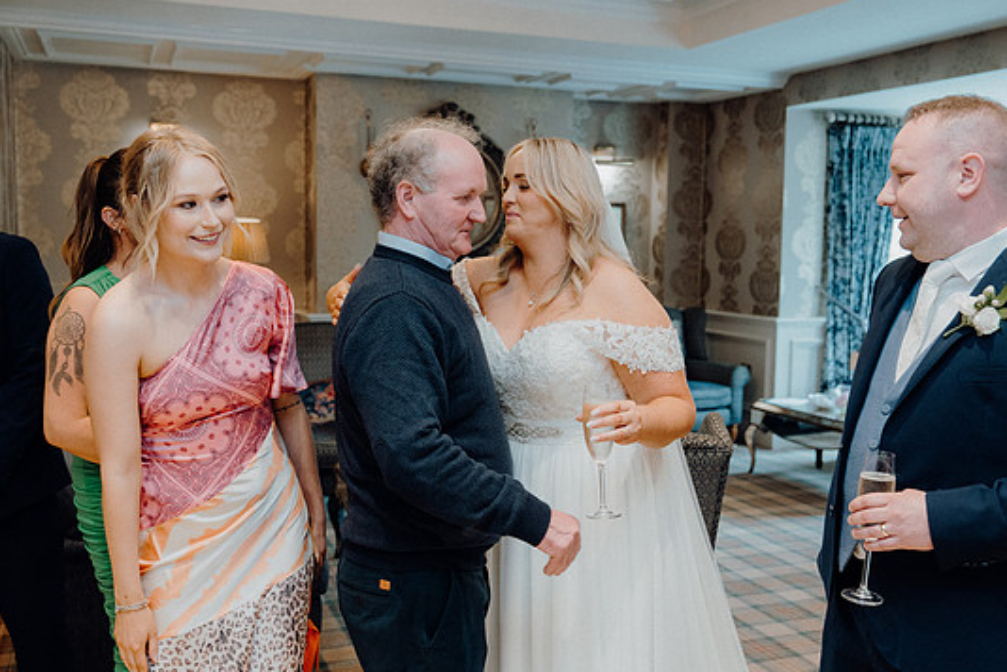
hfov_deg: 50.7
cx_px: 528
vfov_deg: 35.1
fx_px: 1063
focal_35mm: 38
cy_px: 343
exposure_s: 1/160
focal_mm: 35
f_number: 3.5
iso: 2000
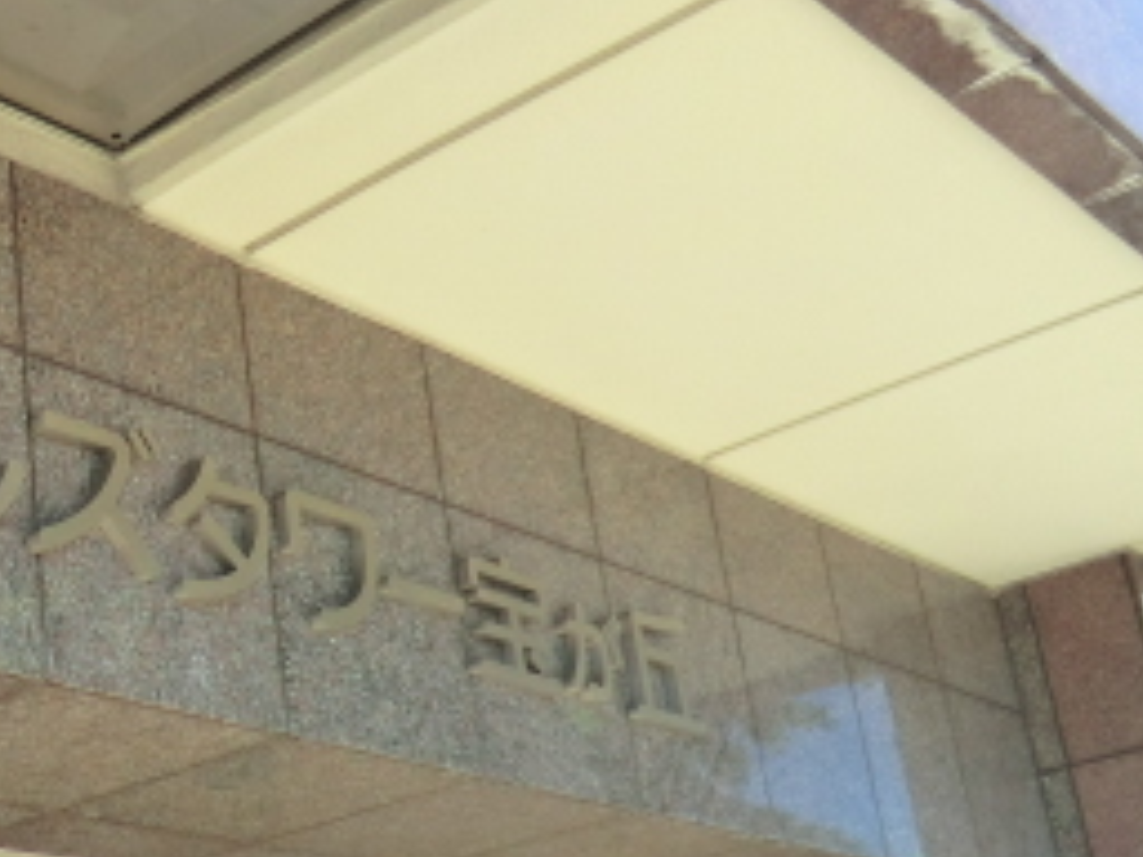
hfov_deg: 30.0
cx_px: 9
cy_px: 553
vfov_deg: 24.3
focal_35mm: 60
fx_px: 1981
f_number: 3.2
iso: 80
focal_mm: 4.3
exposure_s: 1/250
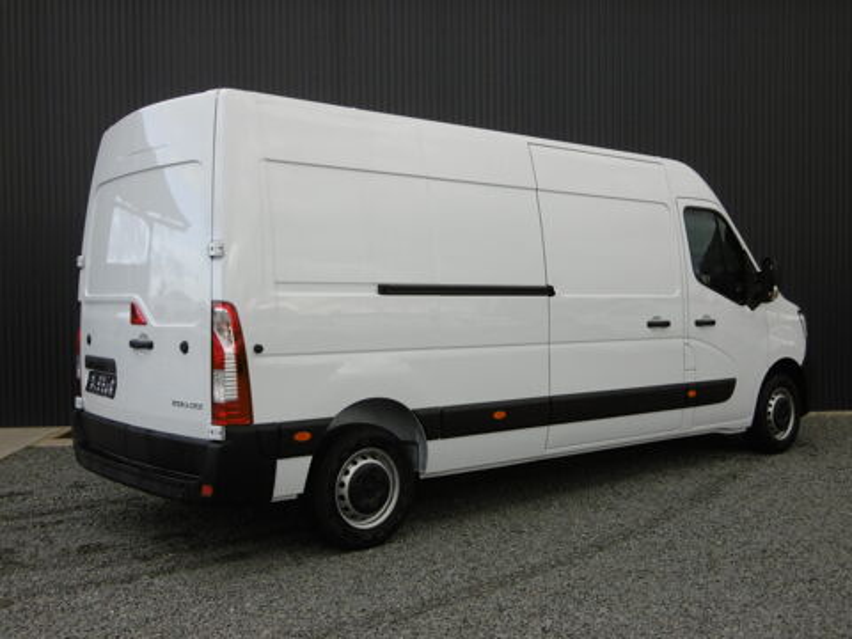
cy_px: 320
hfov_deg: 49.0
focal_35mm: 38
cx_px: 426
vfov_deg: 37.7
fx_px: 935
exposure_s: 1/200
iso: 100
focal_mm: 6.8
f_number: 3.7
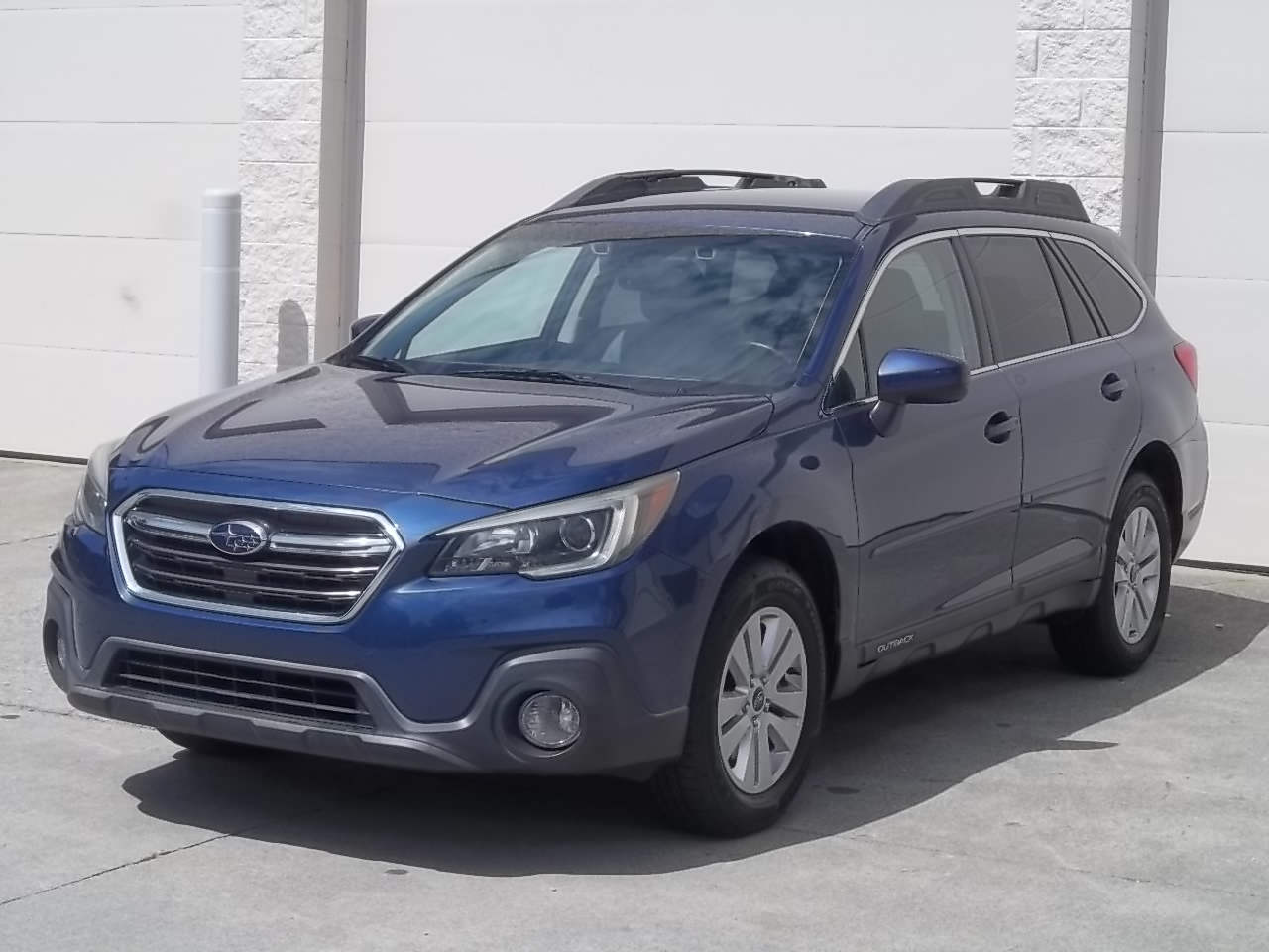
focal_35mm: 71
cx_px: 634
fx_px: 2603
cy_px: 476
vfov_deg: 20.7
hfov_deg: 27.4
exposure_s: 1/400
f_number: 5.9
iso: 64
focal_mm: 12.67
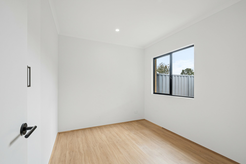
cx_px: 123
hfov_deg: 96.7
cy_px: 82
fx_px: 109
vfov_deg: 73.7
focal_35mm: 16
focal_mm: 16
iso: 200
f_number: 8
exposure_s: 1/100
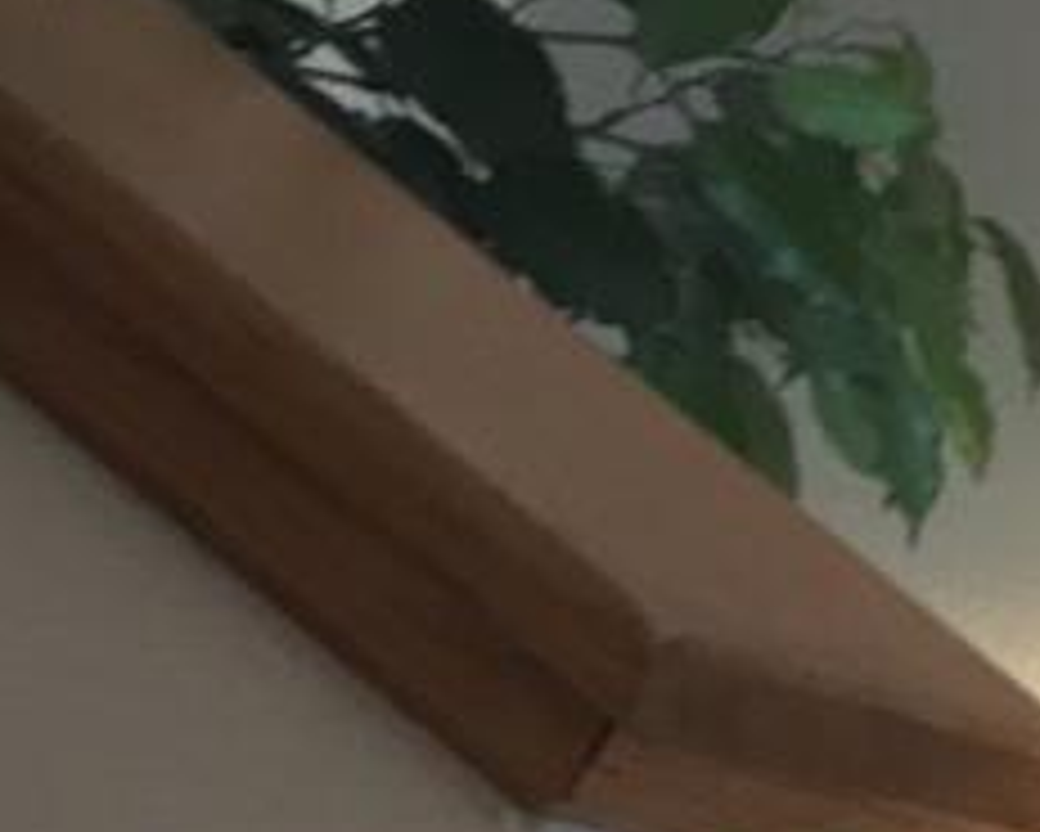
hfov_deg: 9.8
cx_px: 2075
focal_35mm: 184
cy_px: 2271
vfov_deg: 7.6
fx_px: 5666
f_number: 2.2
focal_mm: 4.15
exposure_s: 1/30
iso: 125
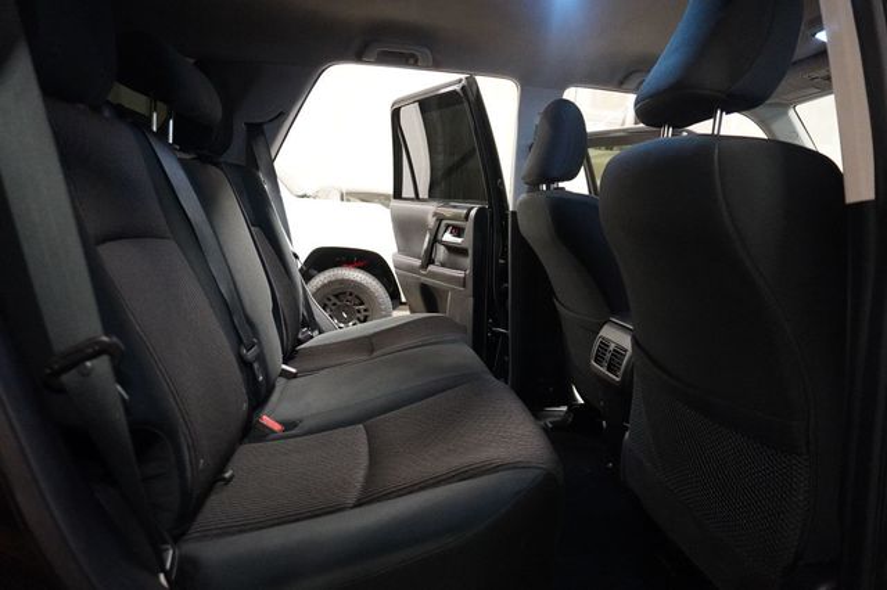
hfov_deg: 73.8
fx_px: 591
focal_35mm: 24
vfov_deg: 53.1
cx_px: 444
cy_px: 295
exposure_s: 1/60
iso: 6400
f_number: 3.5
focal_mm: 16
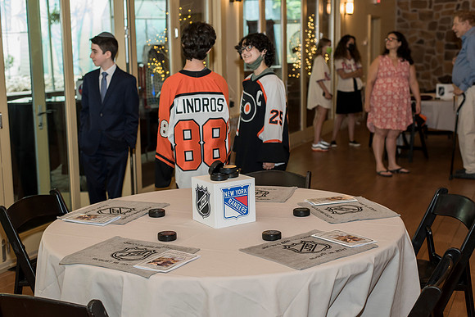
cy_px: 158
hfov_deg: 39.6
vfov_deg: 27.0
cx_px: 238
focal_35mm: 50
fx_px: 660
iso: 800
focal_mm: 50
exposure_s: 1/125
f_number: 4
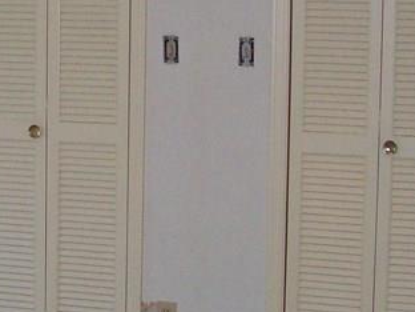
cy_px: 127
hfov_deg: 16.5
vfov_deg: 12.6
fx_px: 1415
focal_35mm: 118
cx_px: 52
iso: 200
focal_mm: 6
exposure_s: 1/64
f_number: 2.7
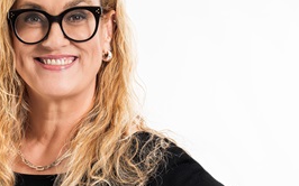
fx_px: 1311
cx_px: 30
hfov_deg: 12.9
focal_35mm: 161
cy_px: 167
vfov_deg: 8.1
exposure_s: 1/125
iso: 100
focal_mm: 60
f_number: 4.5
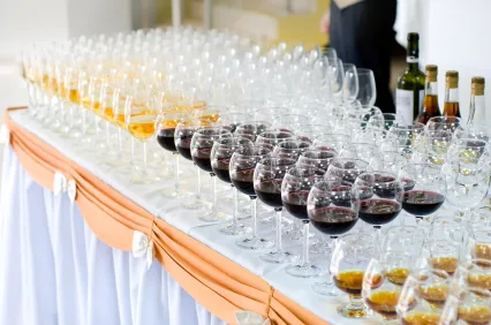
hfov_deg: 27.0
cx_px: 246
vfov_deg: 18.1
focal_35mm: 75
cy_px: 162
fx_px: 1021
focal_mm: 50
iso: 500
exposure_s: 1/125
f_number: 2.8
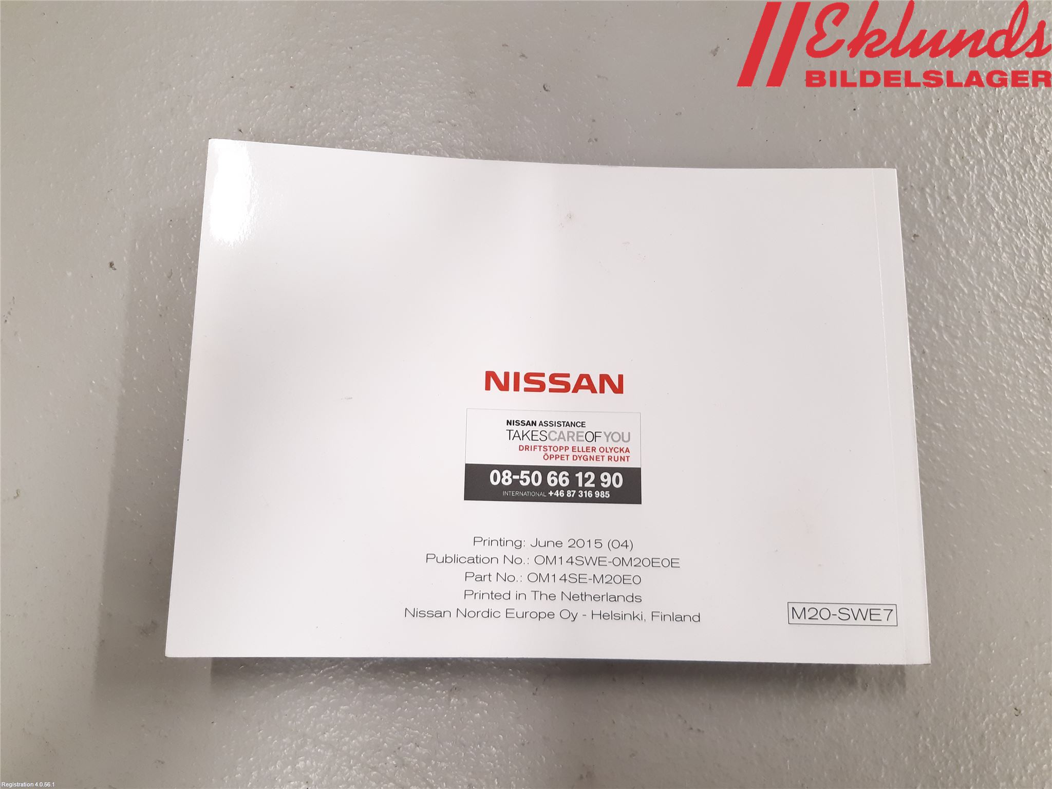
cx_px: 526
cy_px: 394
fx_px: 790
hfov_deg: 67.3
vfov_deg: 53.1
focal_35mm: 26
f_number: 1.7
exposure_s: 1/50
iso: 125
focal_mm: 3.93
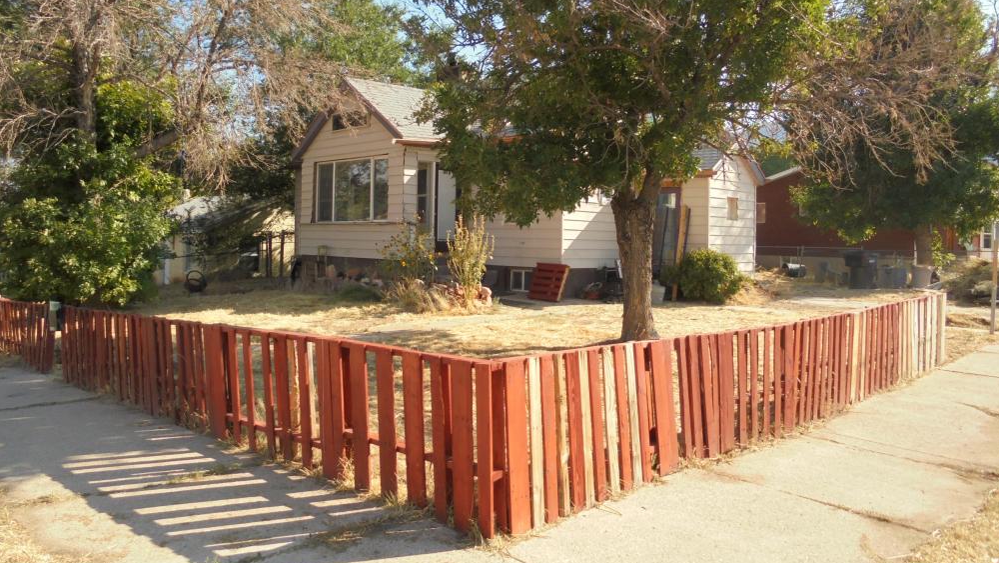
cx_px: 494
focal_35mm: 29
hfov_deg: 66.1
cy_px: 250
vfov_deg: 40.2
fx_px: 768
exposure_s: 1/400
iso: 100
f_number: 3.5
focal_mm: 4.6
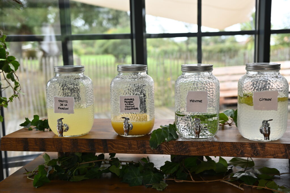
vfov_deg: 29.8
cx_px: 145
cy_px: 96
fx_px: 362
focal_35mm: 45
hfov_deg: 43.6
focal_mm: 45
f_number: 3.5
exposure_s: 1/125
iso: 125
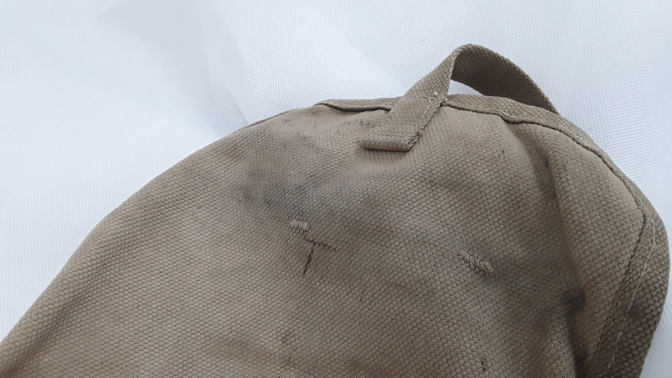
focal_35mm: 30
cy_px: 224
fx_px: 535
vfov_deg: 38.8
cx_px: 339
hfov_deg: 64.3
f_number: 1.9
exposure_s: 1/100
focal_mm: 2.91
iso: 80
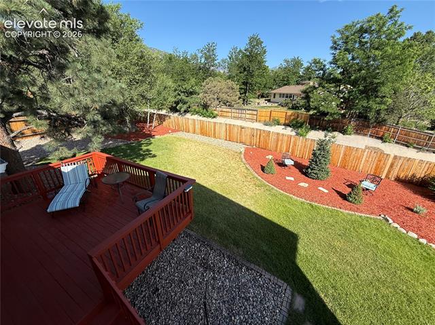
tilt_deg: -20.9
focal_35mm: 14
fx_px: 176
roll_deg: +2.1
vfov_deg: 85.6
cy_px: 162
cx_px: 218
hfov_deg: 102.1
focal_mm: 2.22
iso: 50
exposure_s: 1/1399
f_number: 2.2
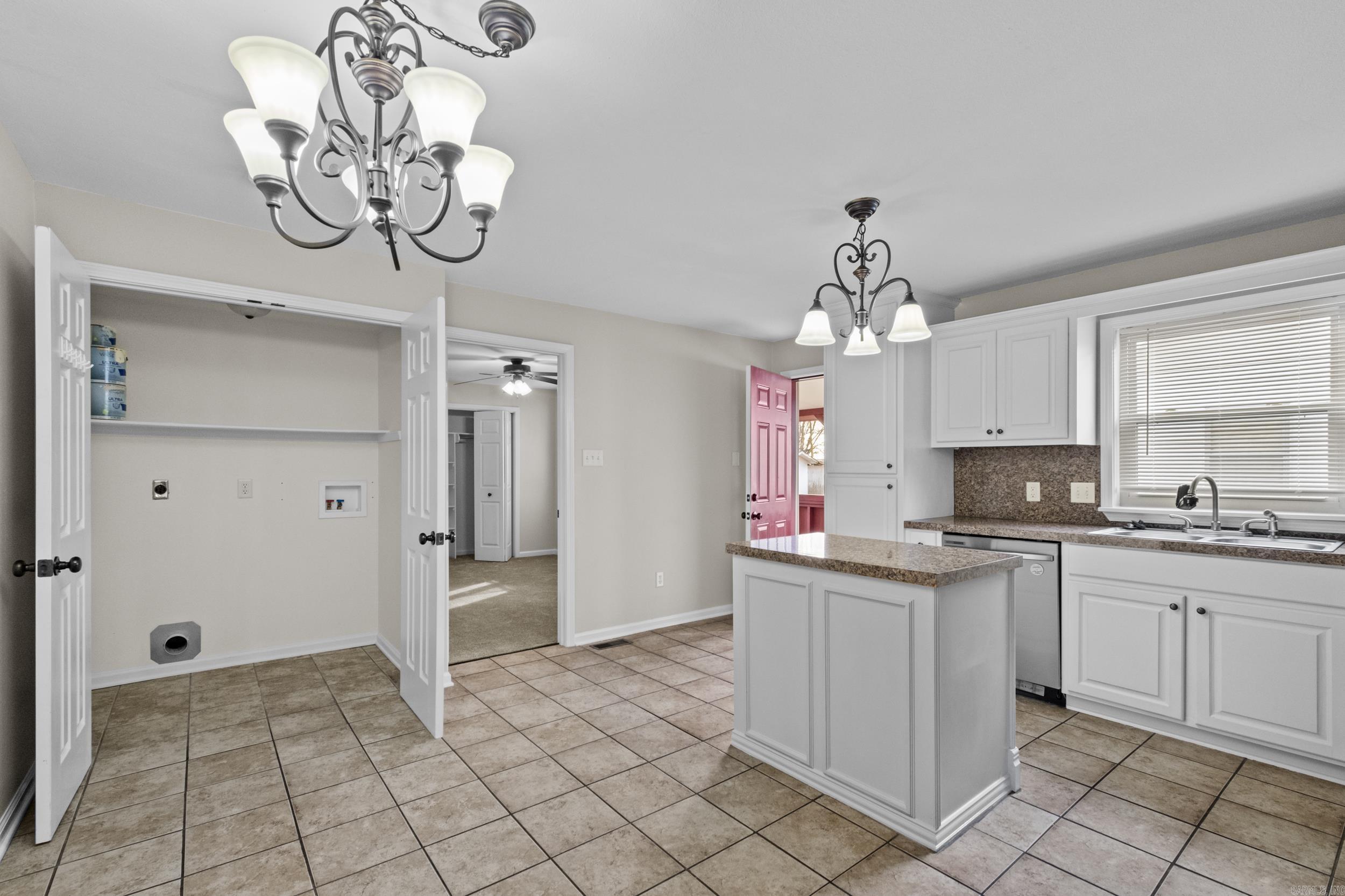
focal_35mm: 15
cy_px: 448
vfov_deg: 77.3
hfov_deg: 100.4
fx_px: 560
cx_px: 672
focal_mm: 10
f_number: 8
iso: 800
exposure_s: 1/3
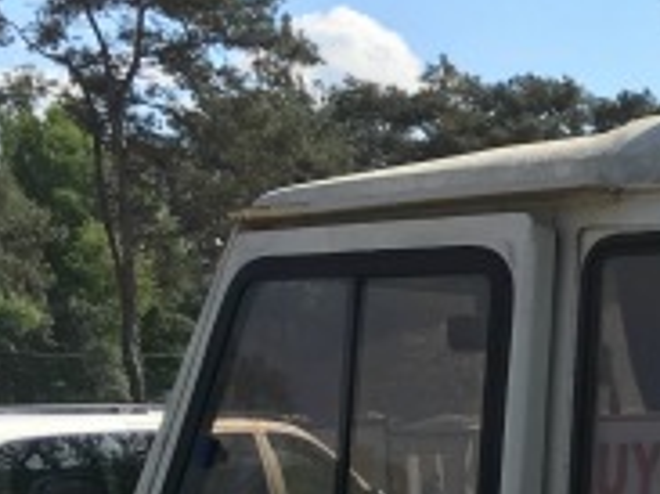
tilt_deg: -3.7
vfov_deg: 11.4
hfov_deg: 13.4
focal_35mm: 127
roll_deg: +0.5
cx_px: 1320
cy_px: 602
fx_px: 2420
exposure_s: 1/1261
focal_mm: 4.15
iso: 25
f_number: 2.2
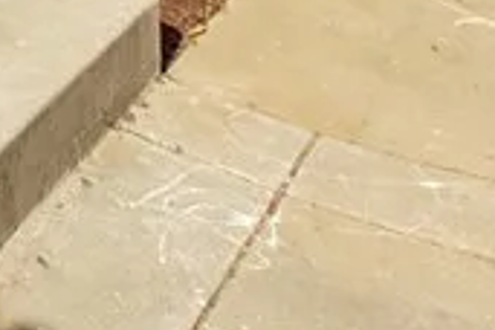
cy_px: -618
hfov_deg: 16.8
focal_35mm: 84
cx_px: -541
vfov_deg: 11.2
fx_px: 1155
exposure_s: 1/400
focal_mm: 14
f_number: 10
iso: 200
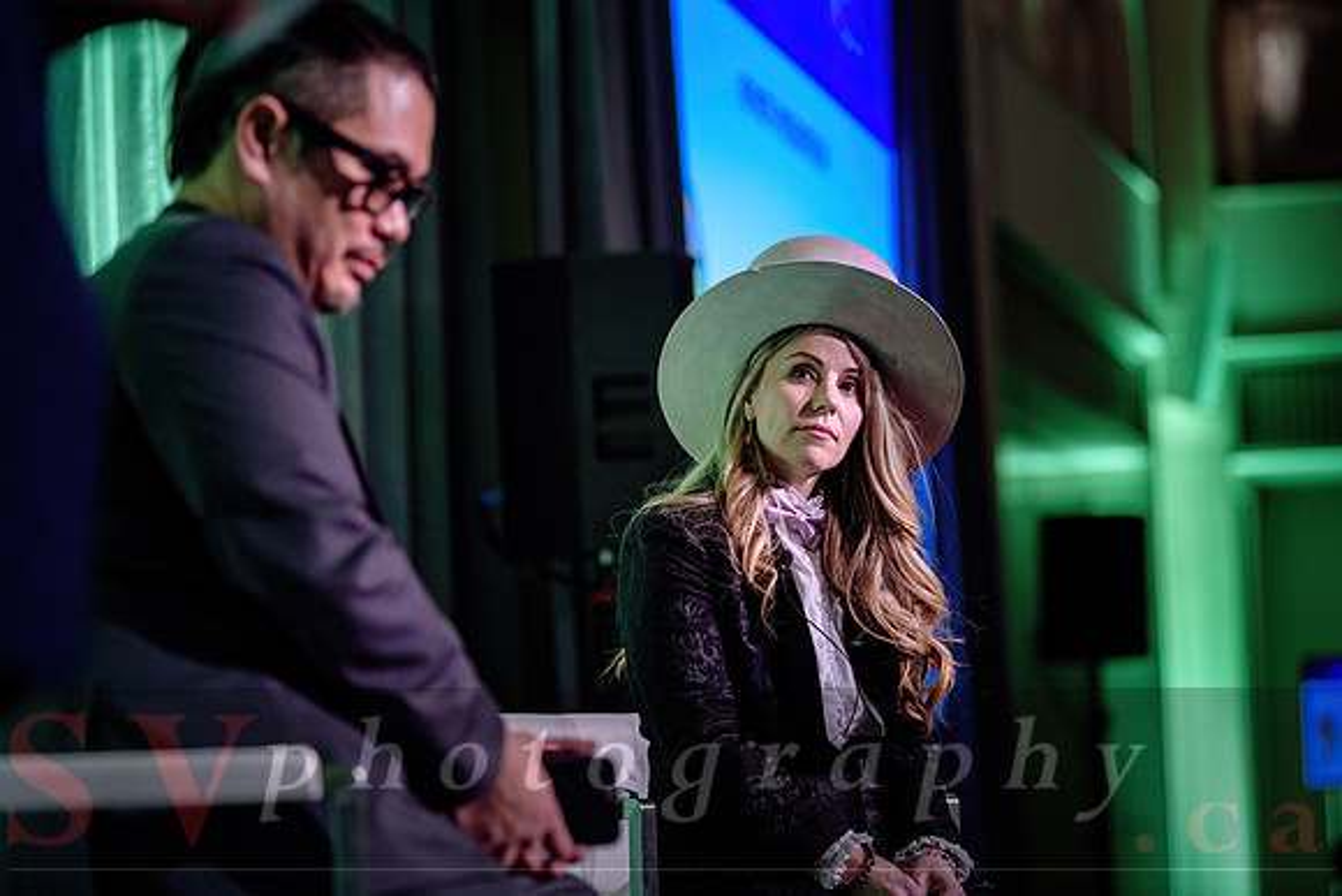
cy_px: 402
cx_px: 671
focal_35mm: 132
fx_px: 4937
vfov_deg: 10.4
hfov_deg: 15.5
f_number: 2.8
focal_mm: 120
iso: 1250
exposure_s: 1/125
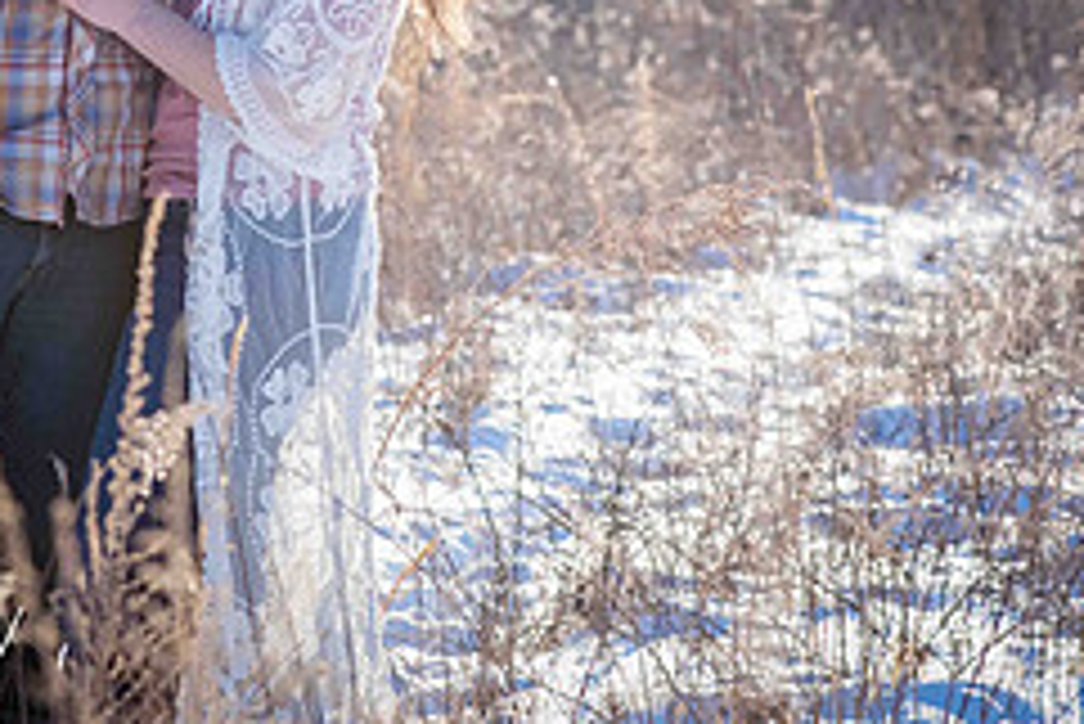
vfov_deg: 4.2
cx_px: 463
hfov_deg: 6.3
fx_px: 9792
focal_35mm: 325
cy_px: 25
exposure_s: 1/640
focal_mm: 135
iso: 400
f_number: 7.1
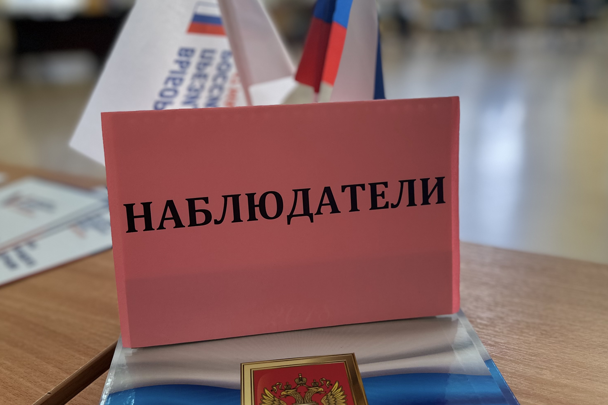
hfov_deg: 55.8
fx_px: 574
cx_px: 308
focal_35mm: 34
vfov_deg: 38.5
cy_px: 141
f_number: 1.78
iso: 80
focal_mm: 6.86
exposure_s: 1/100
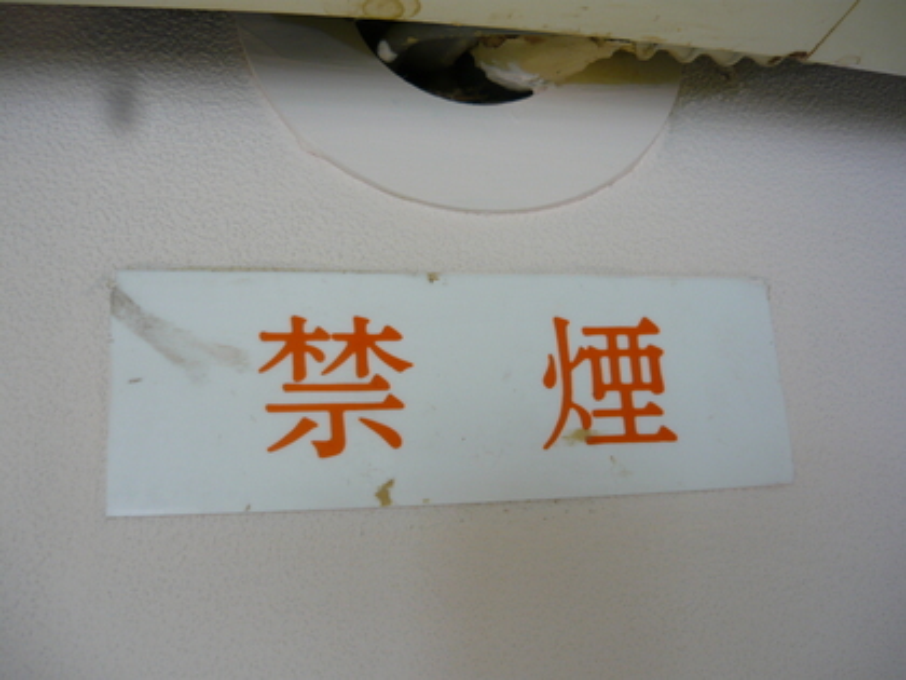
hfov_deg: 55.4
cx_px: 453
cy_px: 340
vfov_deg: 42.9
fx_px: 864
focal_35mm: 33
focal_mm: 5.5
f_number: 2.8
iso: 100
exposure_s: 1/40
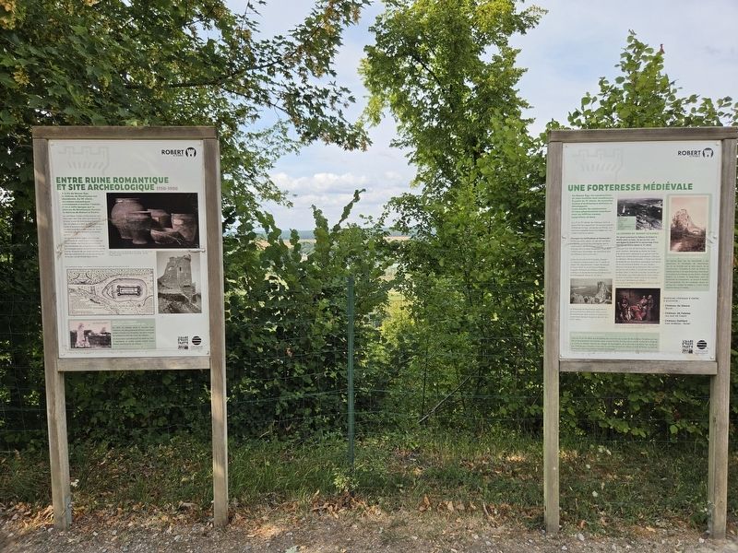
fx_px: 490
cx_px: 369
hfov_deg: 73.9
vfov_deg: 58.9
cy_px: 276
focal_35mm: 23
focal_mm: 5.4
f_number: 1.8
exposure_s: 1/3493
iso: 80
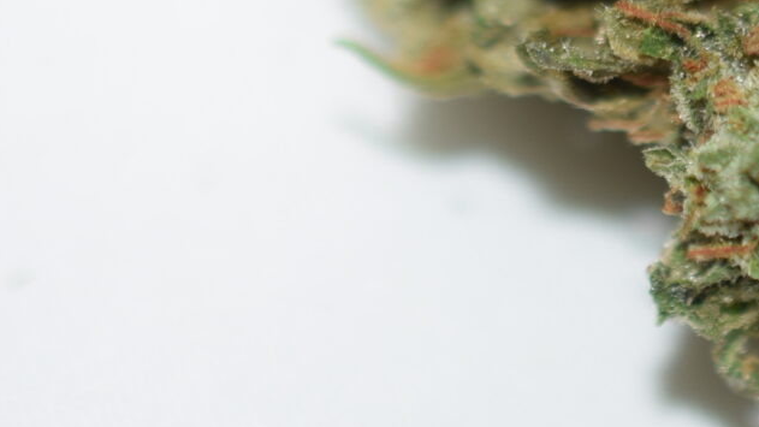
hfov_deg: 8.4
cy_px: -322
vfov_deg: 4.7
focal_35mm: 255
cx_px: 941
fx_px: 5132
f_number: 3.2
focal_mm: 40
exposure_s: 1/60
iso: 100
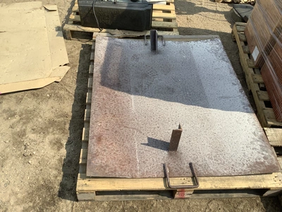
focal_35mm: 31
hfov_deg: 58.4
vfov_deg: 45.4
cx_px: 141
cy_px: 106
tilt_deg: -48.8
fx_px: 253
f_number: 2.4
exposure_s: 1/1274
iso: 25
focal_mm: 3.3
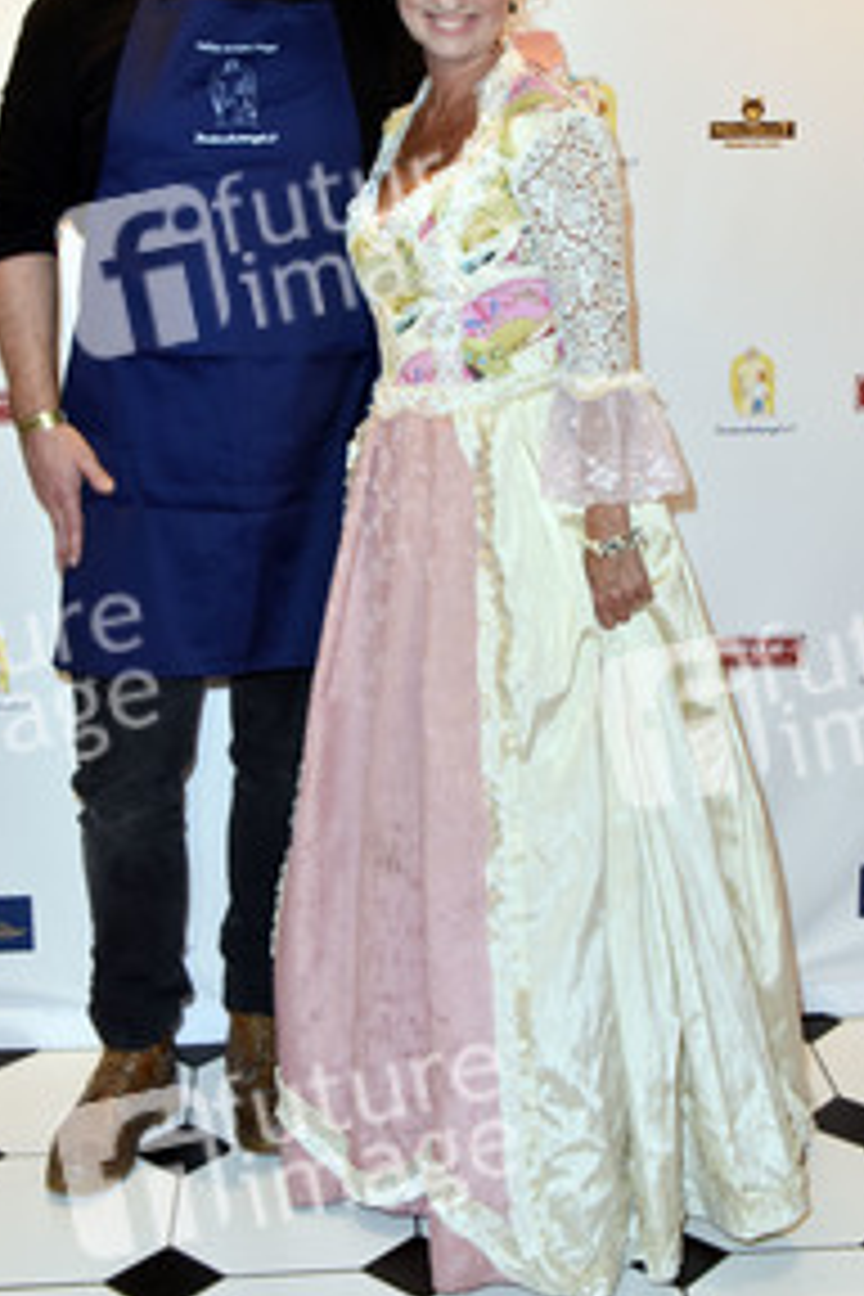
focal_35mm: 50
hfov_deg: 27.0
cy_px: 477
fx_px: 1800
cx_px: 418
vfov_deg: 39.3
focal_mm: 36
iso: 1600
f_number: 5.6
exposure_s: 1/200
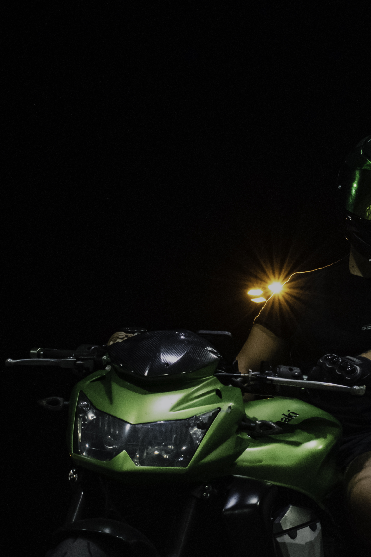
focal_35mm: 97
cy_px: 325
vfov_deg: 21.0
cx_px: 300
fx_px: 1500
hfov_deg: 14.0
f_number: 5.6
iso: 1600
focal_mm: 31
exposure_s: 1/200
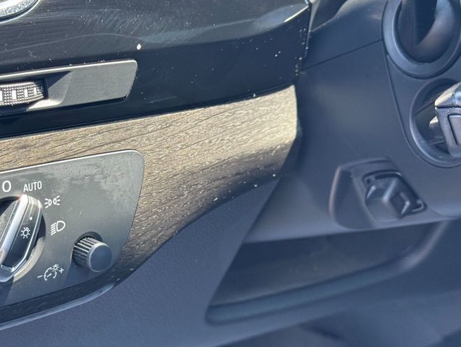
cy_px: 190
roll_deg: -2.4
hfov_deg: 25.9
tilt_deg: -17.4
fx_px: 999
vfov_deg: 19.7
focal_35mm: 75
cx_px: 167
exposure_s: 1/152
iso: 80
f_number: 1.78
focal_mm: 6.76
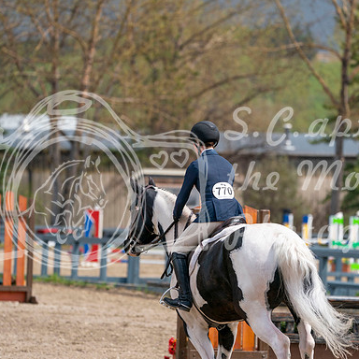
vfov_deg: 5.6
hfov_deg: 5.6
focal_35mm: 313
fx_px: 3673
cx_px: 207
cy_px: 180
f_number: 5.6
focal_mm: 244
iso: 500
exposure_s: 1/1250
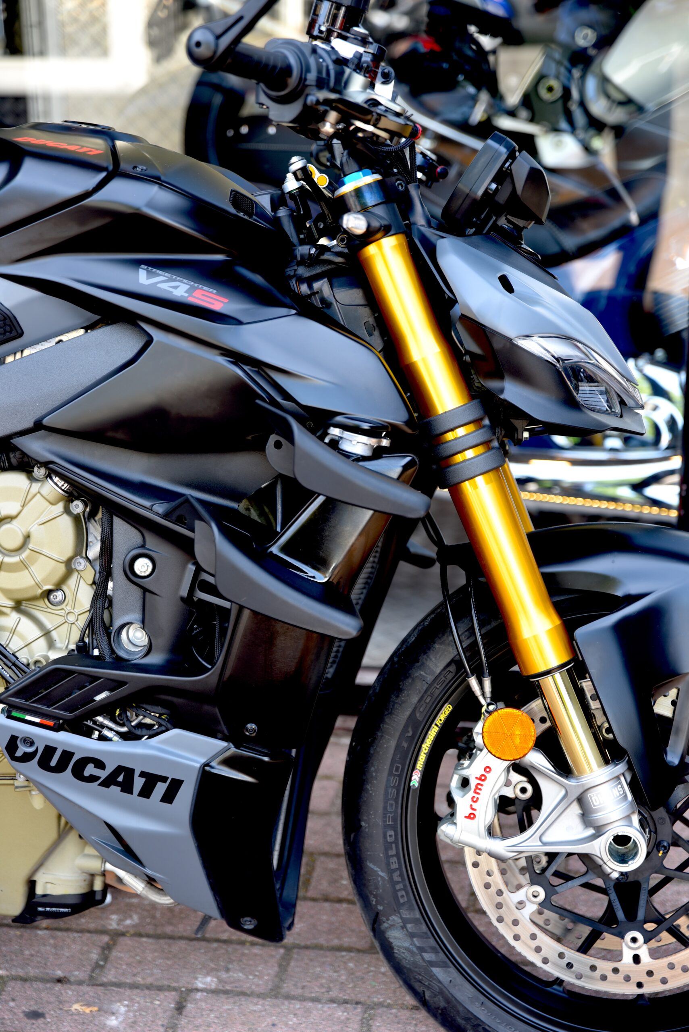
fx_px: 2008
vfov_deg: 28.8
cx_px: 344
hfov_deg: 19.5
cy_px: 516
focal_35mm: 70
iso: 100
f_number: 2.8
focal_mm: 70
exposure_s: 1/60
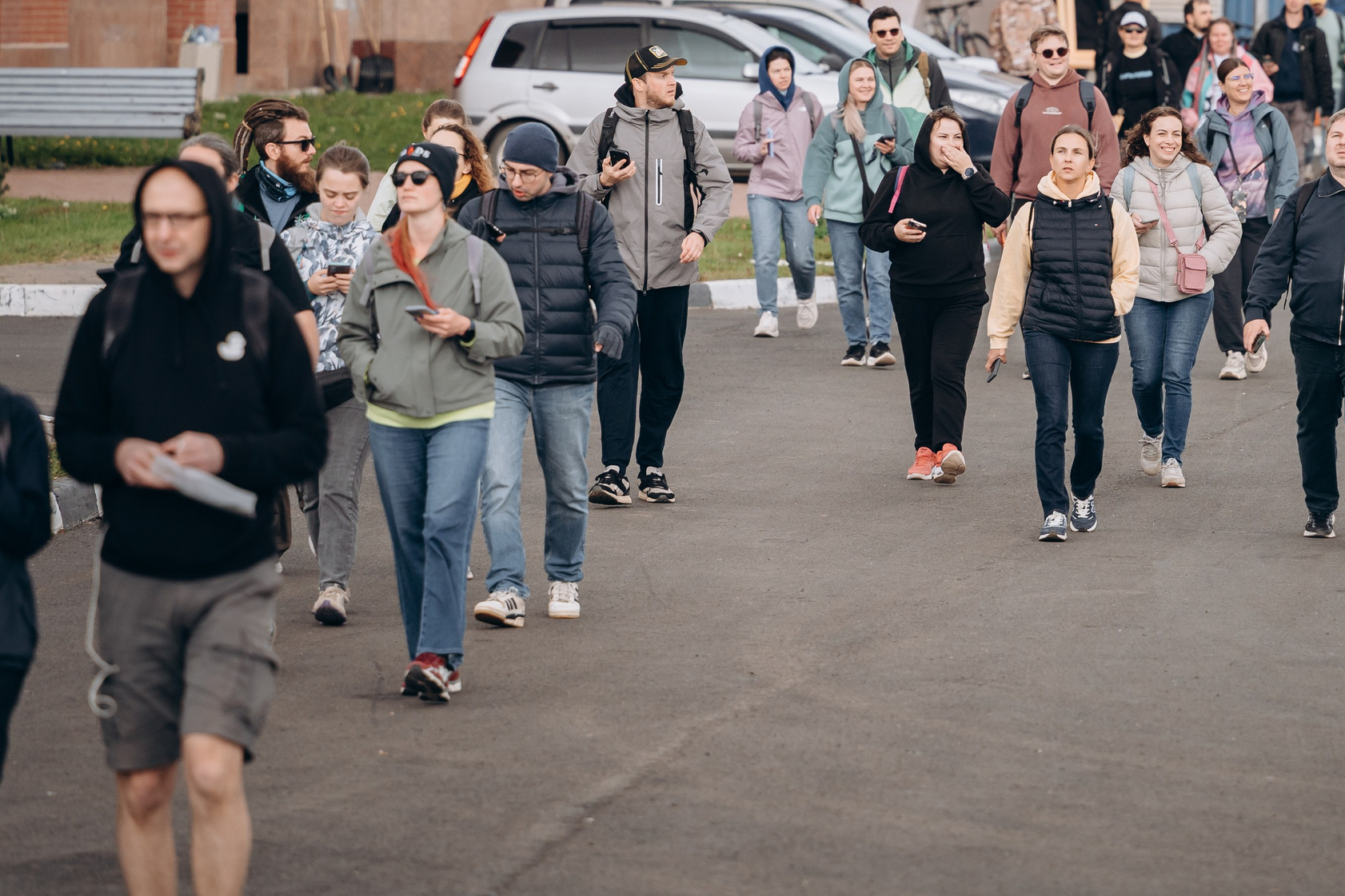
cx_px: 912
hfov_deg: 7.5
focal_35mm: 274
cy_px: 234
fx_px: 10235
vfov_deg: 5.0
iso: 400
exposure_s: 1/1000
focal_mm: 180
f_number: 4
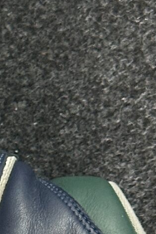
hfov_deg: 4.9
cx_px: -191
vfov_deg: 7.4
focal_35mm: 271
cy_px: 442
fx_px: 1764
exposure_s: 1/50
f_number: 1.78
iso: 200
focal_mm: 6.86
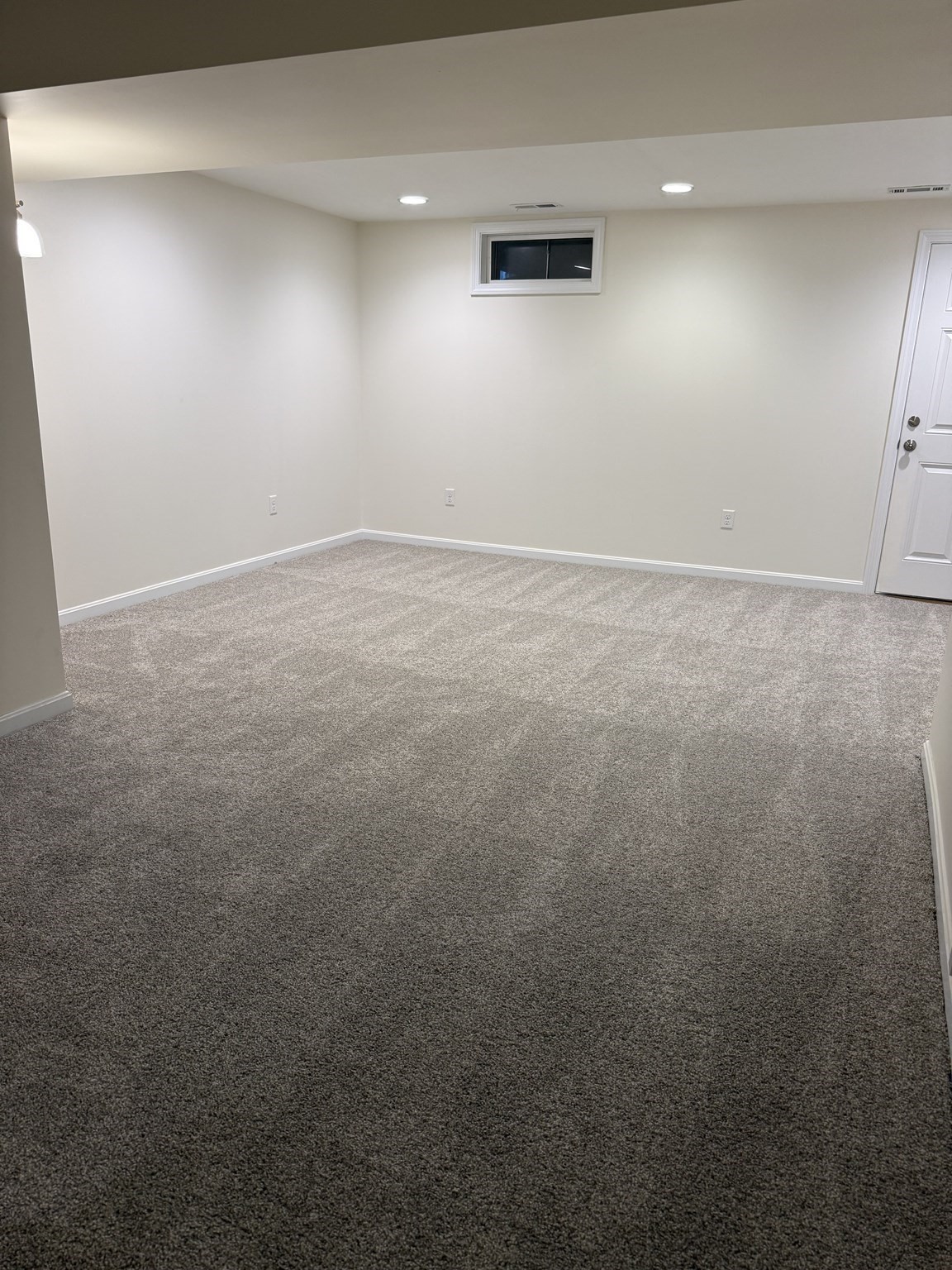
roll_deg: -1.6
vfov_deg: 71.6
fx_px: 880
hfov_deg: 56.8
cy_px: 635
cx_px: 476
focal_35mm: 24
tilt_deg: -16.3
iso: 160
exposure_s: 1/60
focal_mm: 6.76
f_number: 1.78
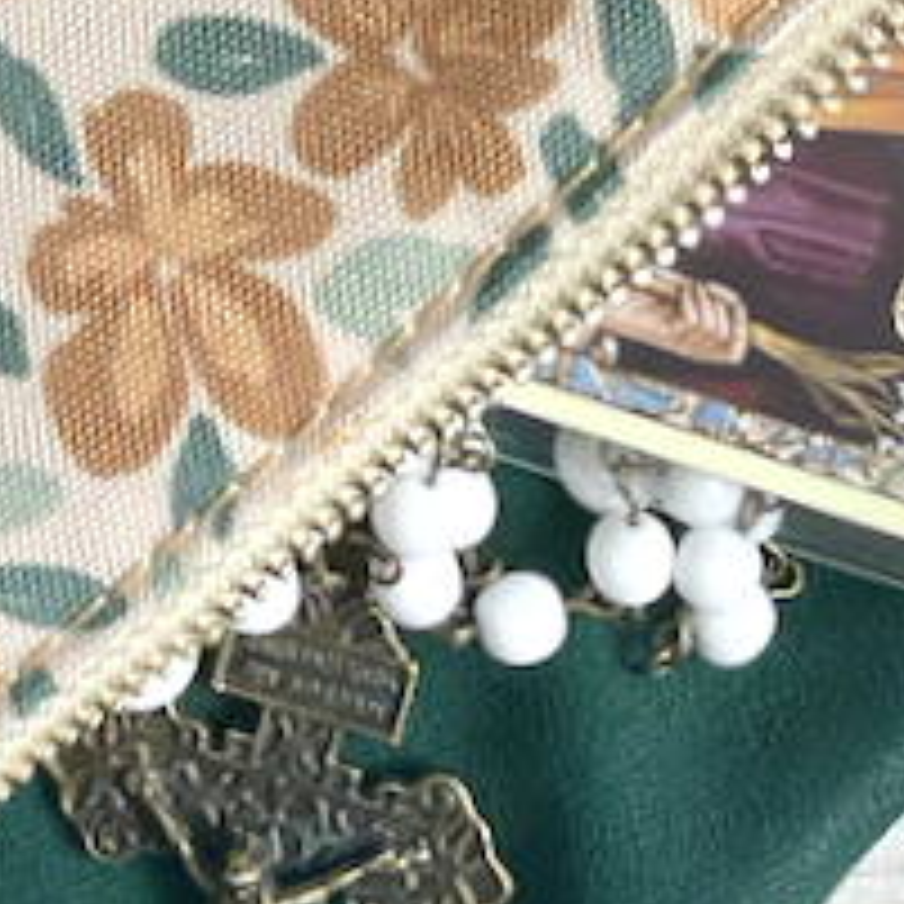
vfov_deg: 10.8
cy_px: -949
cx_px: 189
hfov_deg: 11.9
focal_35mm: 146
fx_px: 4314
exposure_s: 1/1043
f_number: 1.6
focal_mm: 4.2
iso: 32
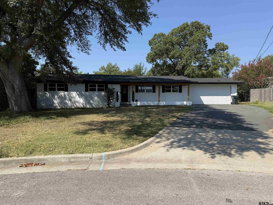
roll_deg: -0.5
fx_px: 189
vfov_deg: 56.8
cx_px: 136
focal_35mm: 24
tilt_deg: -1.0
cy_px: 102
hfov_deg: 71.6
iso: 80
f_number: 1.78
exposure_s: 1/3953
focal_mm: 6.76
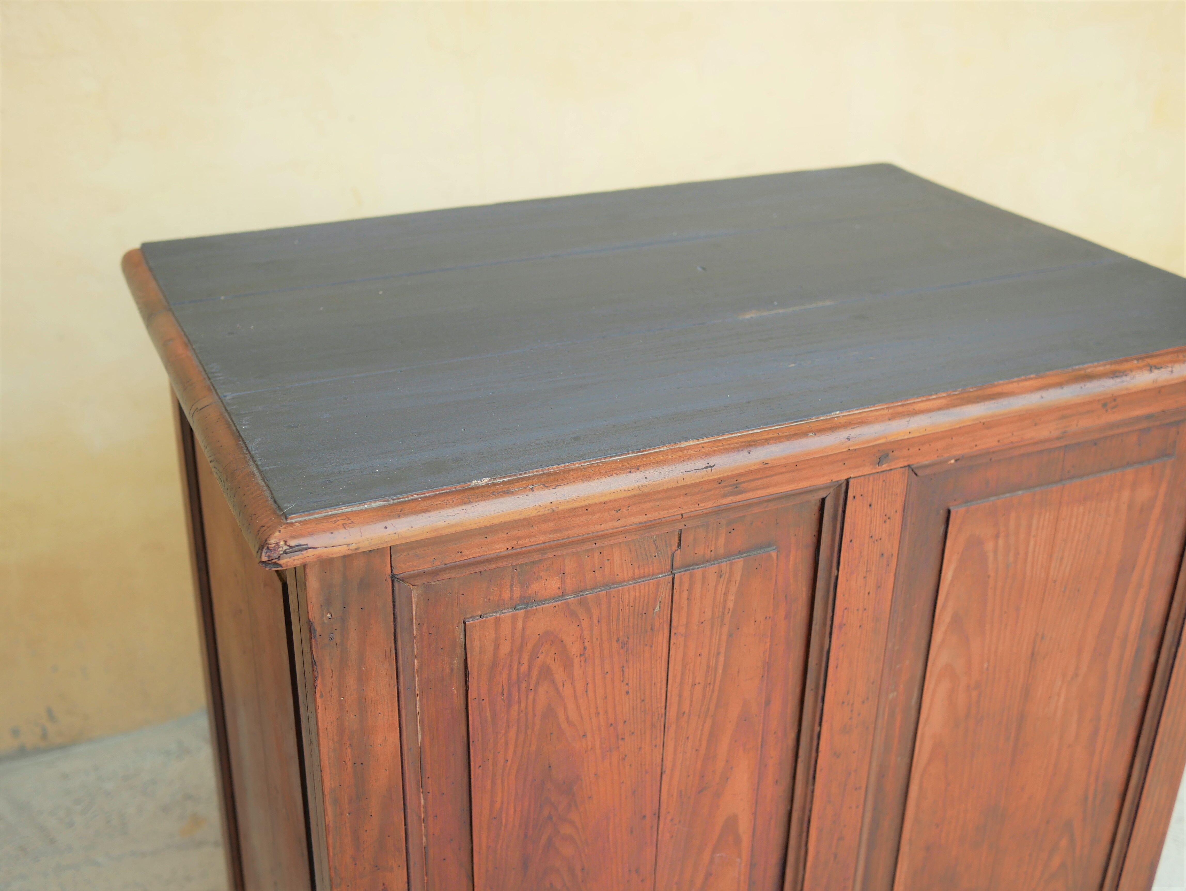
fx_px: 1371
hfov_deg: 46.8
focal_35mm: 40
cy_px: 446
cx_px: 593
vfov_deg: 36.0
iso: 200
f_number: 2.2
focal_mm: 20
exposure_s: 1/200
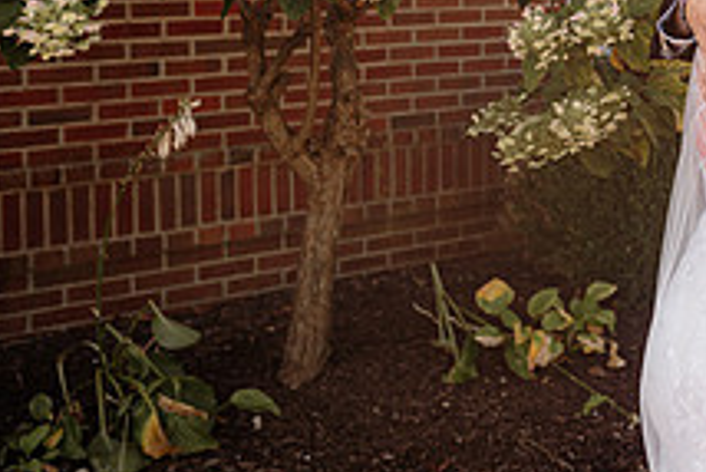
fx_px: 1276
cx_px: 835
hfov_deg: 27.4
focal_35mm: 65
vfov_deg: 20.3
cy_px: -2
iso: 160
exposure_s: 1/400
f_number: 2.8
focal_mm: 24
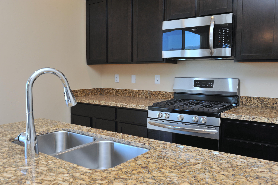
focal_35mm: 32
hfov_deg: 58.7
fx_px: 247
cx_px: 139
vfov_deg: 41.1
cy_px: 92
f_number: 11
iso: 640
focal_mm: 32
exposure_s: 1/30
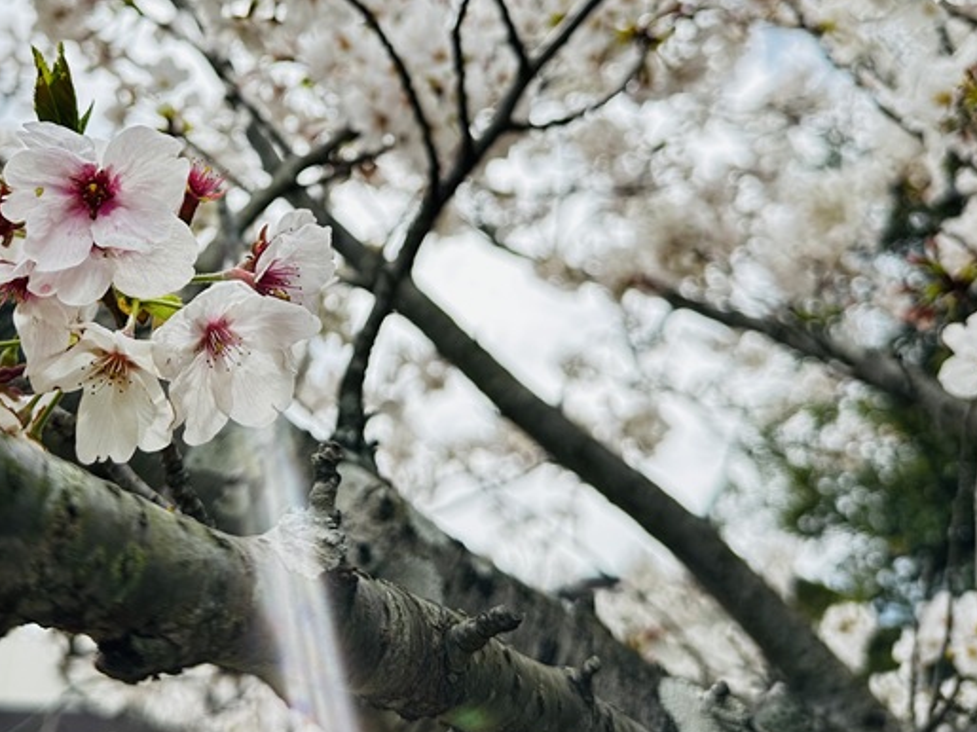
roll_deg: -2.4
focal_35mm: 38
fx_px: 1072
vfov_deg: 36.8
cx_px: 287
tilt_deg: +32.1
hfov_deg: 47.8
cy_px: 181
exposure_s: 1/1988
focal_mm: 6.86
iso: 80
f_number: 1.78
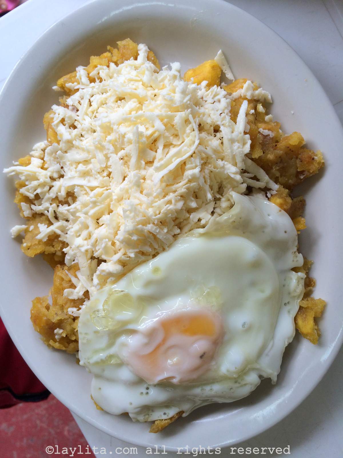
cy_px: 229
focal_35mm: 29
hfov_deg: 48.2
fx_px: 383
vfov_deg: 61.7
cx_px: 172
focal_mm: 4.15
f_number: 2.2
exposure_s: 1/120
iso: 50
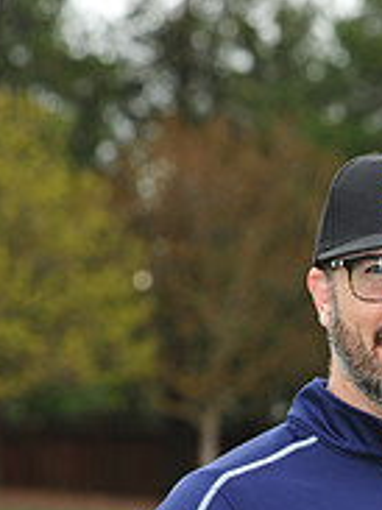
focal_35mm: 365
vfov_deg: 5.4
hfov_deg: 4.1
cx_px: 513
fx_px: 5377
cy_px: 708
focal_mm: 120
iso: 400
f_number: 7.1
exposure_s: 1/200
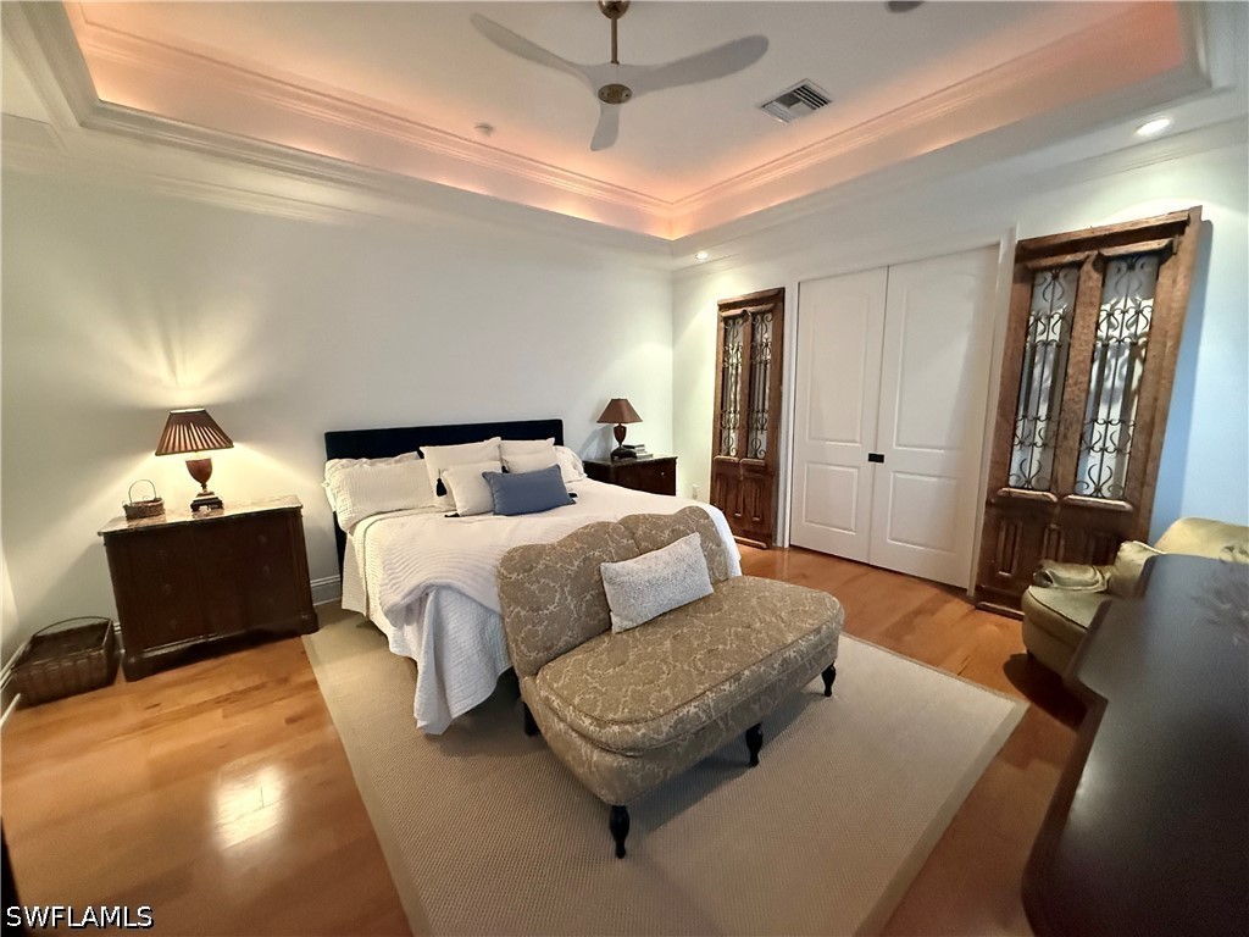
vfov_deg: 85.7
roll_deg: +1.2
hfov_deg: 102.1
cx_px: 624
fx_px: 505
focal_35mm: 14
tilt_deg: -8.3
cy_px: 468
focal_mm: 2.22
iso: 1000
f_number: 2.2
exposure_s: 1/60
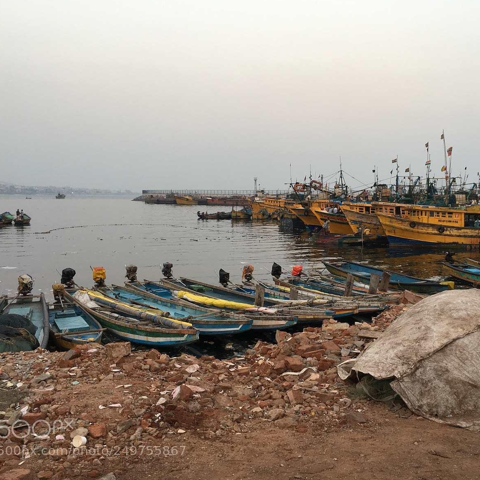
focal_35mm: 35
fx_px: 549
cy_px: 237
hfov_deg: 46.8
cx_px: 299
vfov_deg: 47.2
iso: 25
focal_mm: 4.15
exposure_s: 1/50
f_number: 2.2
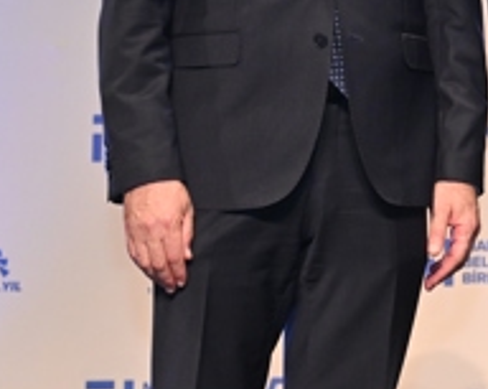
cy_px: -188
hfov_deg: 9.0
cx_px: 821
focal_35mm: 207
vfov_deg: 7.3
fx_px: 2985
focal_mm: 47
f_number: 5
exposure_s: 1/250
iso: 1600
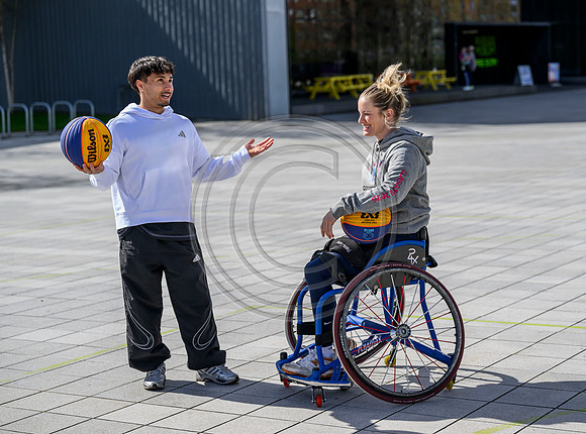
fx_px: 1267
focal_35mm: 75
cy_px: 217
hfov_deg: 26.0
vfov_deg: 19.4
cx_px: 326
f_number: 3.5
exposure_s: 1/2000
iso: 250
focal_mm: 70
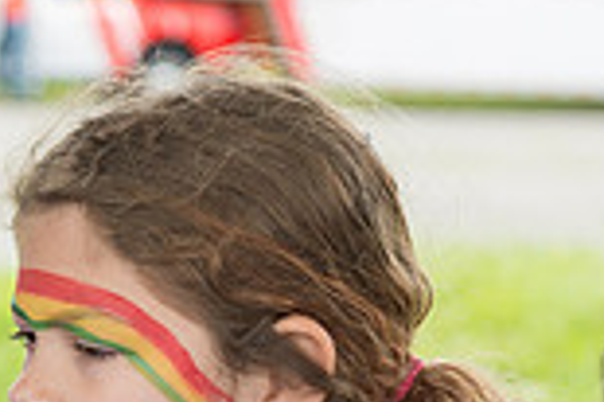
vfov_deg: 6.3
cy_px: 388
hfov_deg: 9.4
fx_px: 3637
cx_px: -140
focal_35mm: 217
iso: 200
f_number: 4
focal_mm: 58
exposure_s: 1/250
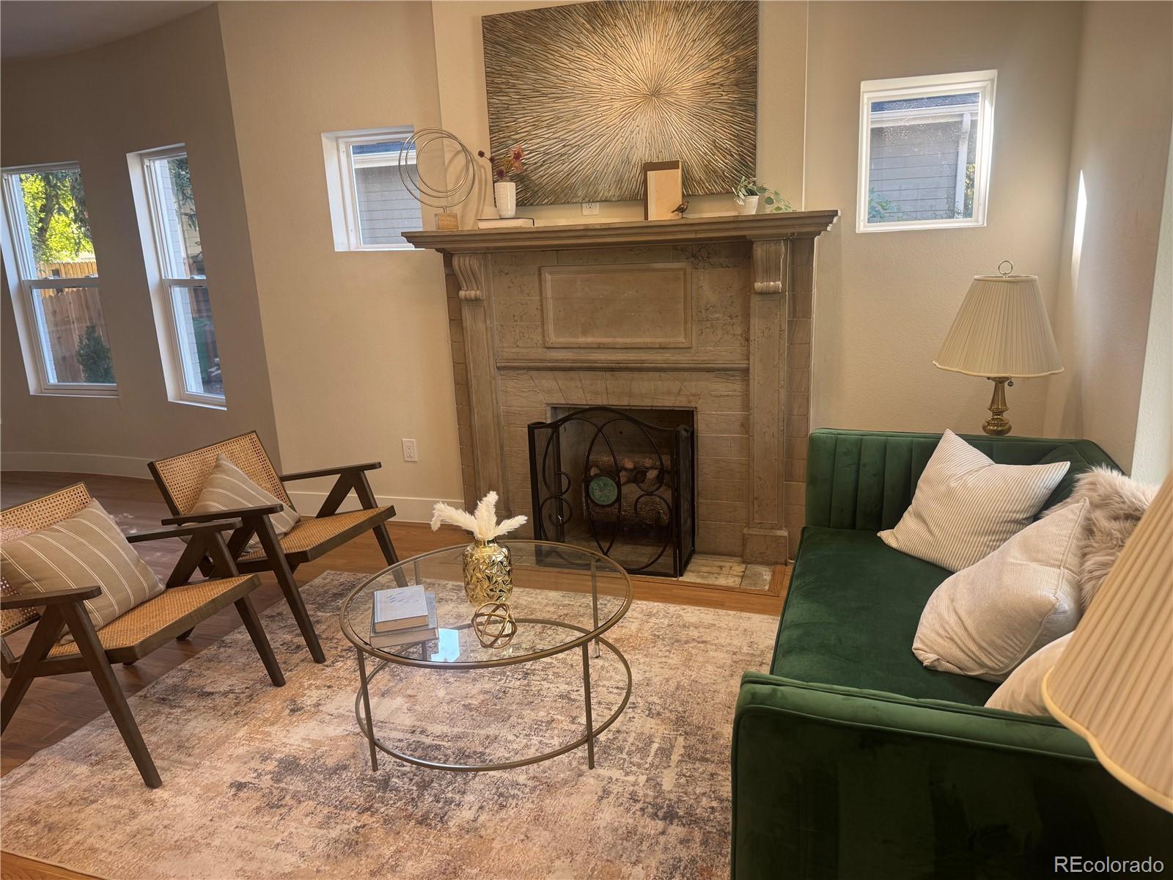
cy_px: 440
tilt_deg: -15.7
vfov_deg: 56.8
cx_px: 586
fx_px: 813
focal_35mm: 24
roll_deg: +2.6
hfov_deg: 71.6
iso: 125
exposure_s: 1/120
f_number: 1.78
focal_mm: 6.76
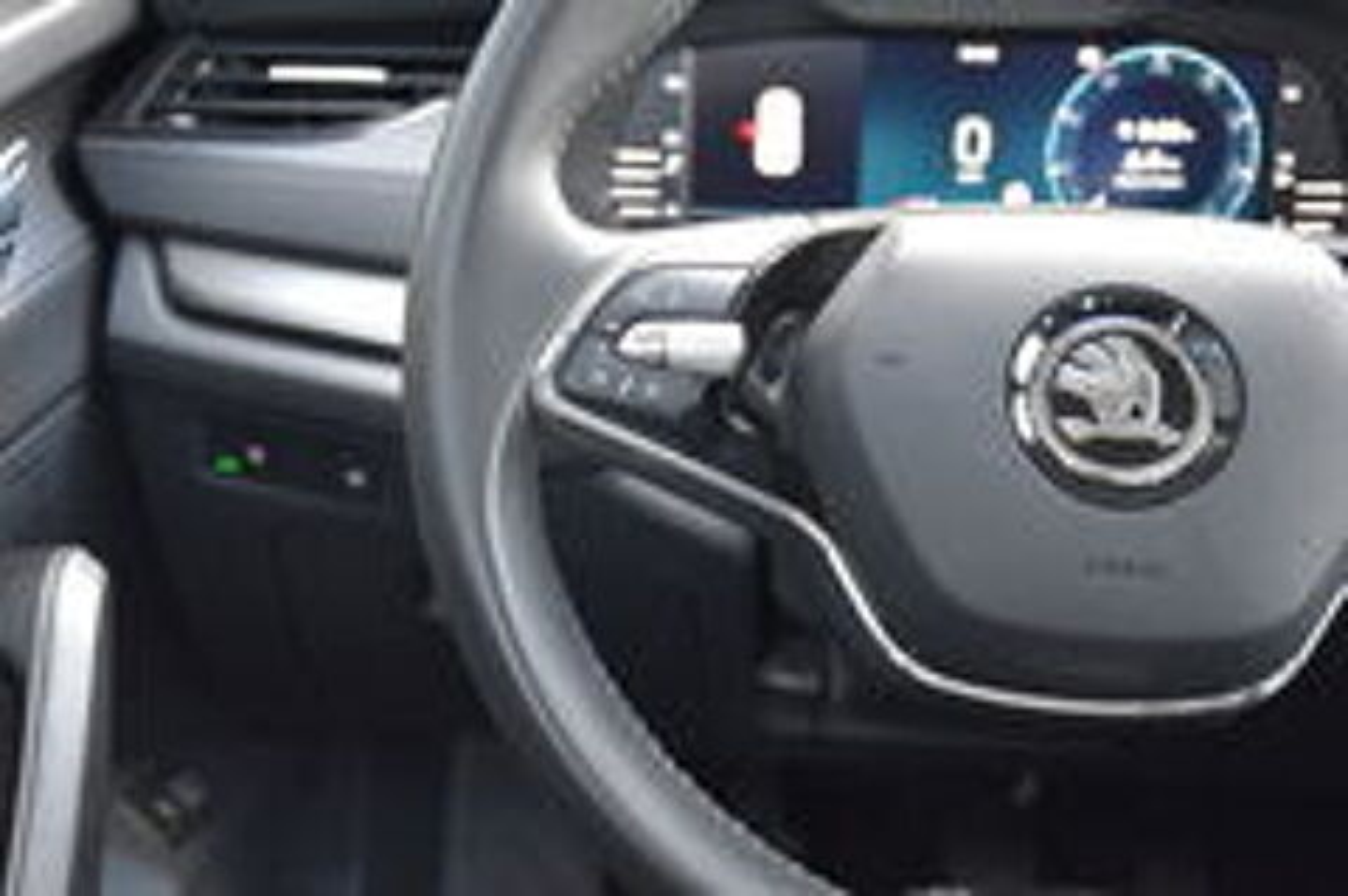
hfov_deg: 37.9
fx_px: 1964
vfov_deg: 25.7
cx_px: 674
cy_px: 448
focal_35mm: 52
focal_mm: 35
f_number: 4.2
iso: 2000
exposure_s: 1/60
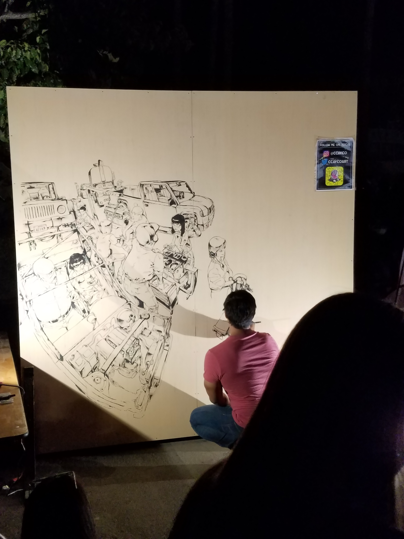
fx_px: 405
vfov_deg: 67.3
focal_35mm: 26
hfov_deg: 53.1
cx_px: 202
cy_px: 270
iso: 200
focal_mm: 4.2
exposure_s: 1/60
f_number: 1.7
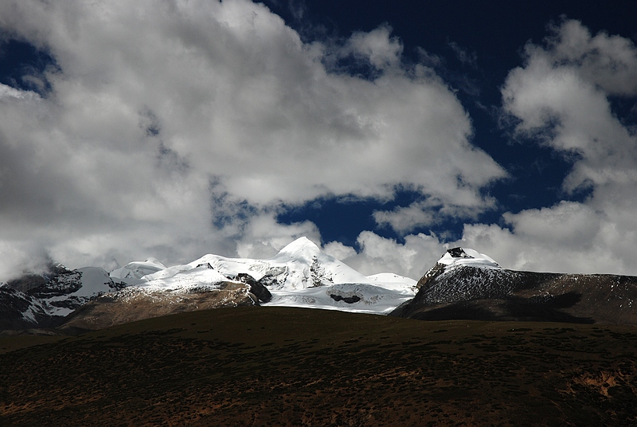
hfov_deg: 19.4
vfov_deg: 13.1
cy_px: 214
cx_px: 318
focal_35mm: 105
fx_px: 1861
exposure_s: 1/800
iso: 200
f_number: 8
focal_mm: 70
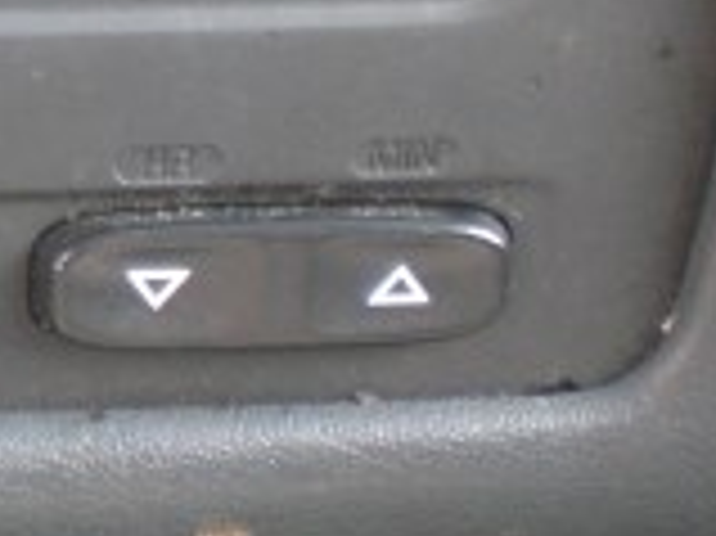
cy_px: -180
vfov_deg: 9.5
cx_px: -473
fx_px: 3162
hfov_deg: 12.1
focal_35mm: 153
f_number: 3.1
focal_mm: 6.3
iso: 200
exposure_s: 1/80
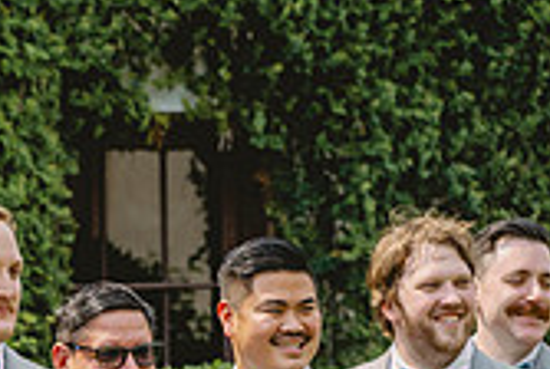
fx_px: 4775
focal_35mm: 312
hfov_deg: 6.5
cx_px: -287
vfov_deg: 4.4
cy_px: 578
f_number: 4
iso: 200
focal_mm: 90
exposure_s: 1/1600
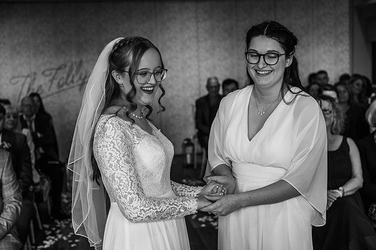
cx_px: 188
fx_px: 511
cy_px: 125
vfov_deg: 27.5
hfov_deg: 40.4
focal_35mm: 49
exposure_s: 1/200
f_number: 3.5
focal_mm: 49
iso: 640
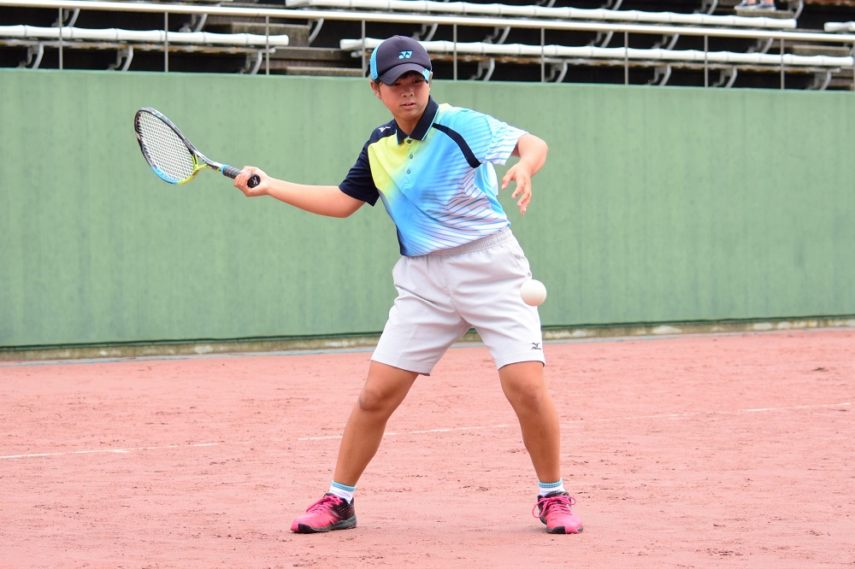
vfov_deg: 14.7
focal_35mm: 93
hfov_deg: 21.9
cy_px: 284
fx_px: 2208
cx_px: 428
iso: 400
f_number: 4.5
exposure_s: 1/1250
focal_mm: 62
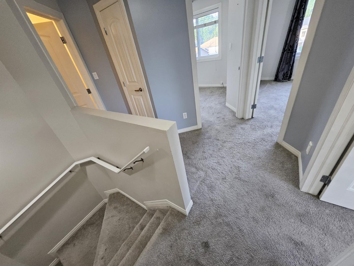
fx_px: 133
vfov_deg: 89.9
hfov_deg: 106.2
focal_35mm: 13
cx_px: 177
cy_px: 133
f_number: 2.2
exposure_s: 1/60
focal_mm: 1.74
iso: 250
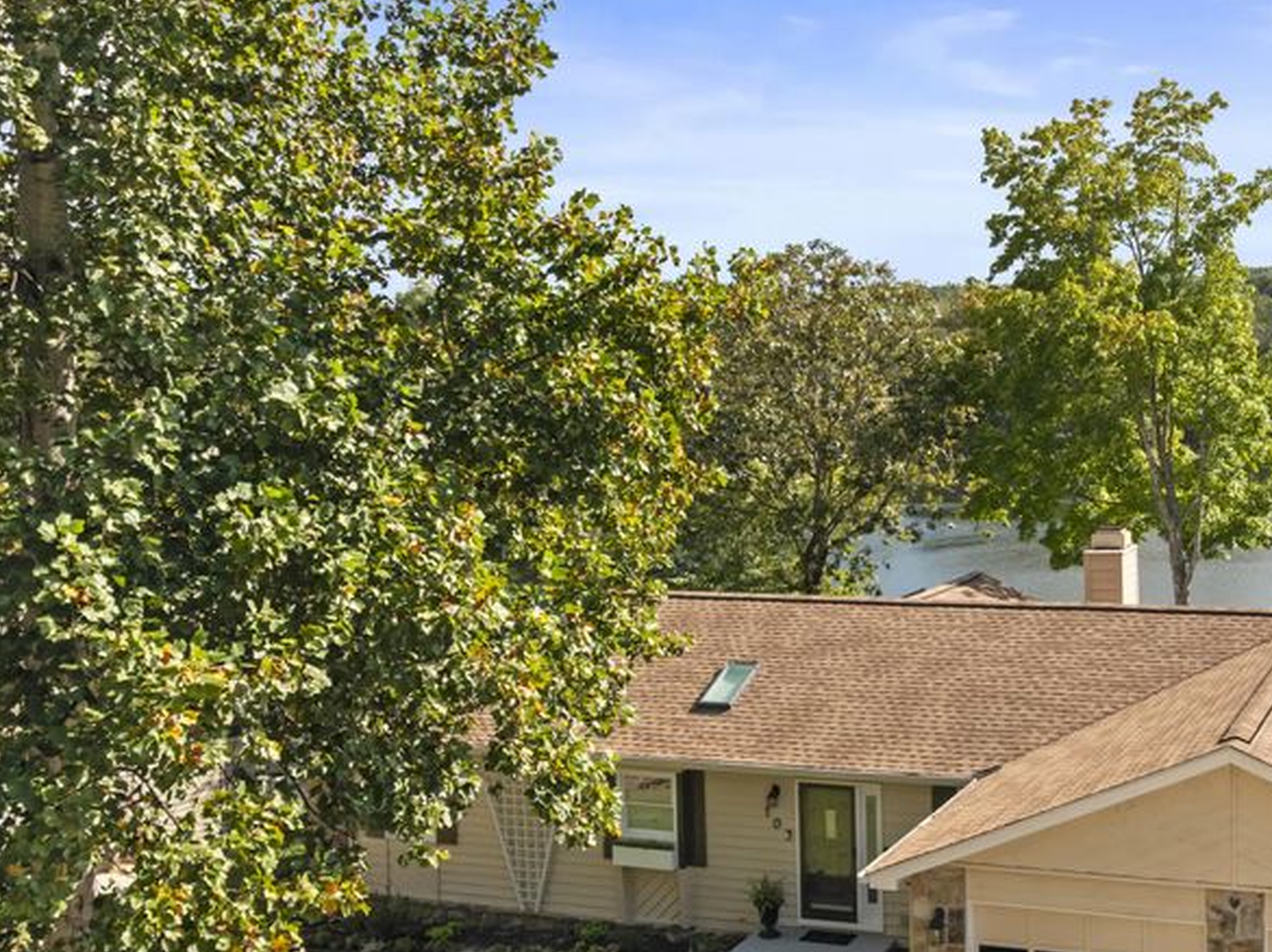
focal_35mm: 42
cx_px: 935
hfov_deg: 43.5
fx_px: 1542
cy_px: 760
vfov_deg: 33.3
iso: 170
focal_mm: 12.29
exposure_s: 1/240
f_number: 2.8
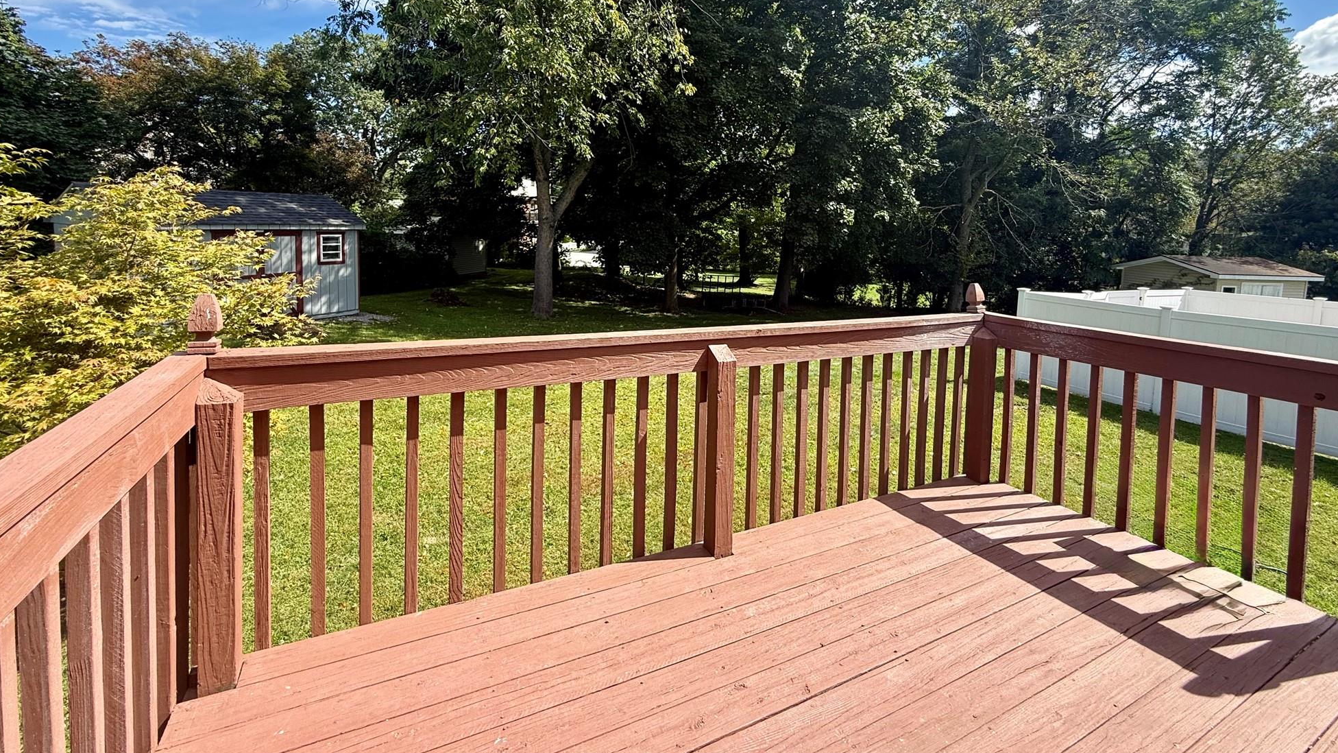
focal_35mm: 16
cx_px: 674
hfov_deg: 99.4
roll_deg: -2.0
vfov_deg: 65.8
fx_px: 568
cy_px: 270
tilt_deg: -4.7
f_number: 2.2
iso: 50
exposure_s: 1/490
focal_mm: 2.22
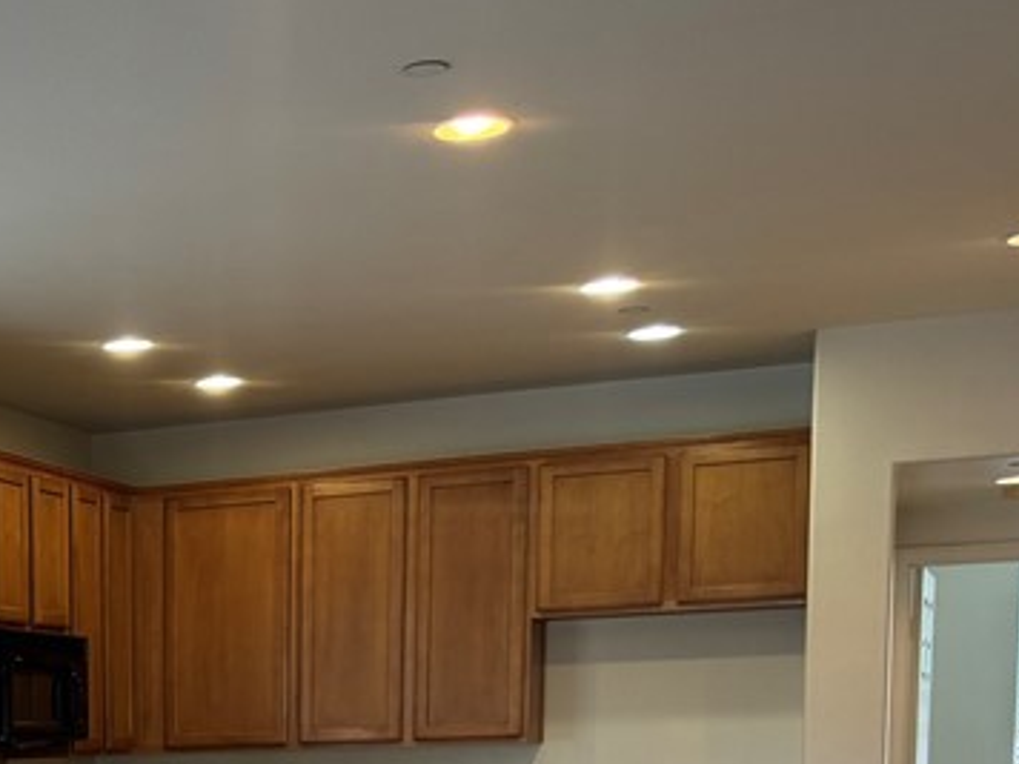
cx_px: -92
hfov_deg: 26.1
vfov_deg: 19.4
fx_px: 2031
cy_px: 1039
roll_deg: +2.0
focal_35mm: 69
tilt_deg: -8.0
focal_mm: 6.76
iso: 125
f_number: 1.78
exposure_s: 1/120
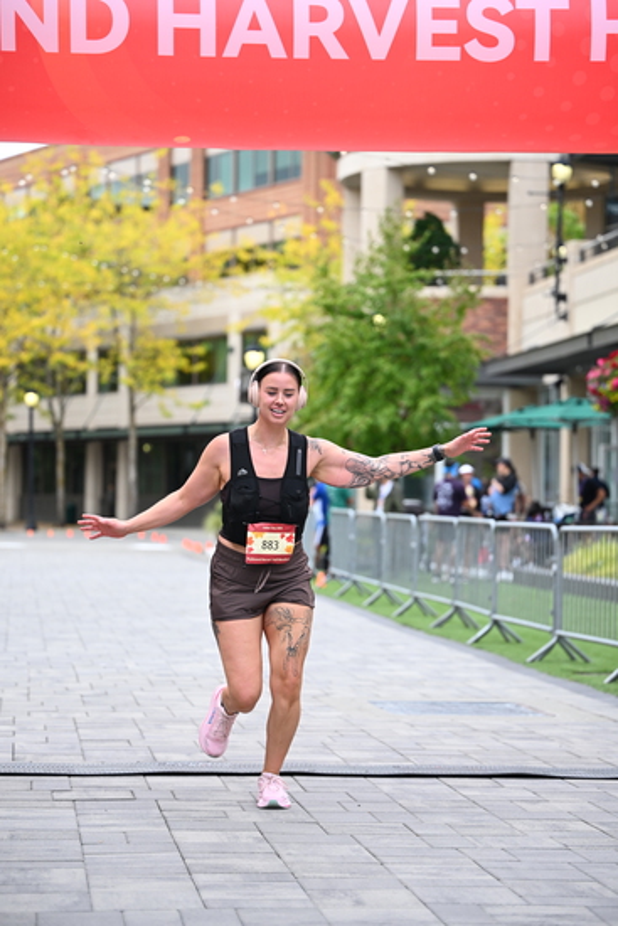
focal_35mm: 91
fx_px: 2342
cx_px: 309
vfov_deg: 22.4
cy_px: 463
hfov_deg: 15.0
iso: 640
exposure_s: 1/2000
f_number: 2.8
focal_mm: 91
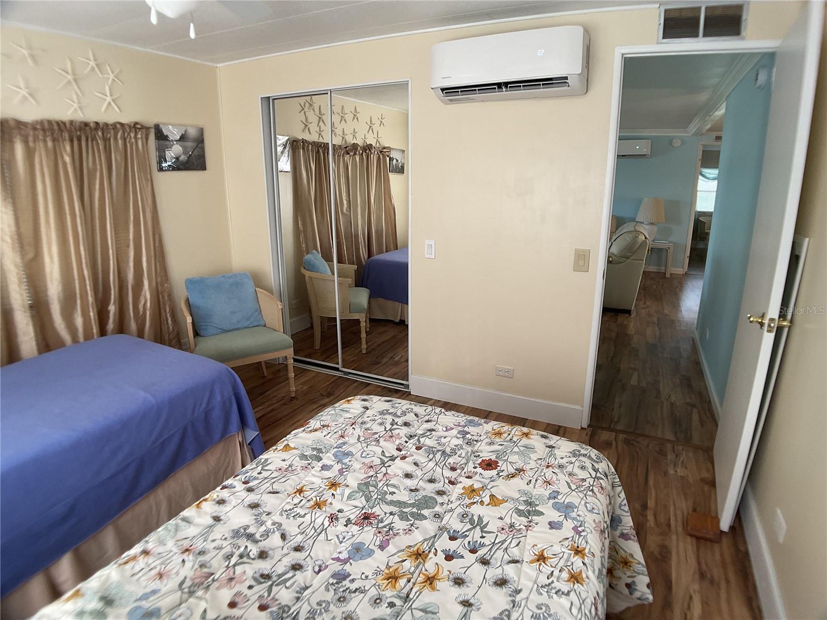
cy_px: 310
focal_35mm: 29
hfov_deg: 61.7
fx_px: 693
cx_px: 414
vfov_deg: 48.2
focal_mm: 3
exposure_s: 1/60
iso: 50
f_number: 1.8
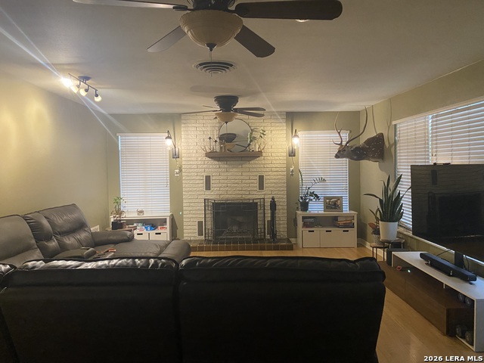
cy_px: 182
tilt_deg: -2.3
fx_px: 364
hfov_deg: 67.3
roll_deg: +0.8
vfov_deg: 53.1
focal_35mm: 26
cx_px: 242
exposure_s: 1/60
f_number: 1.8
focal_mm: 4.25
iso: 500
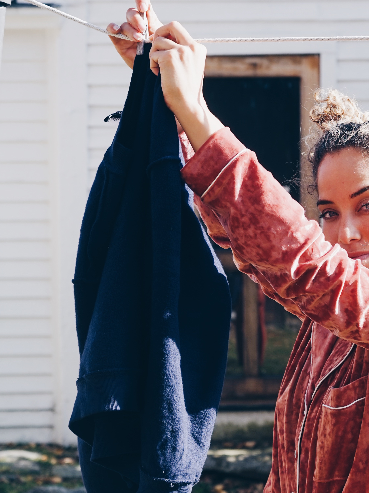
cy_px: 301
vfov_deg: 22.5
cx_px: 279
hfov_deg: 16.9
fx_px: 1237
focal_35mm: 87
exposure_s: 1/400
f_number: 4.5
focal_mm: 41
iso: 100
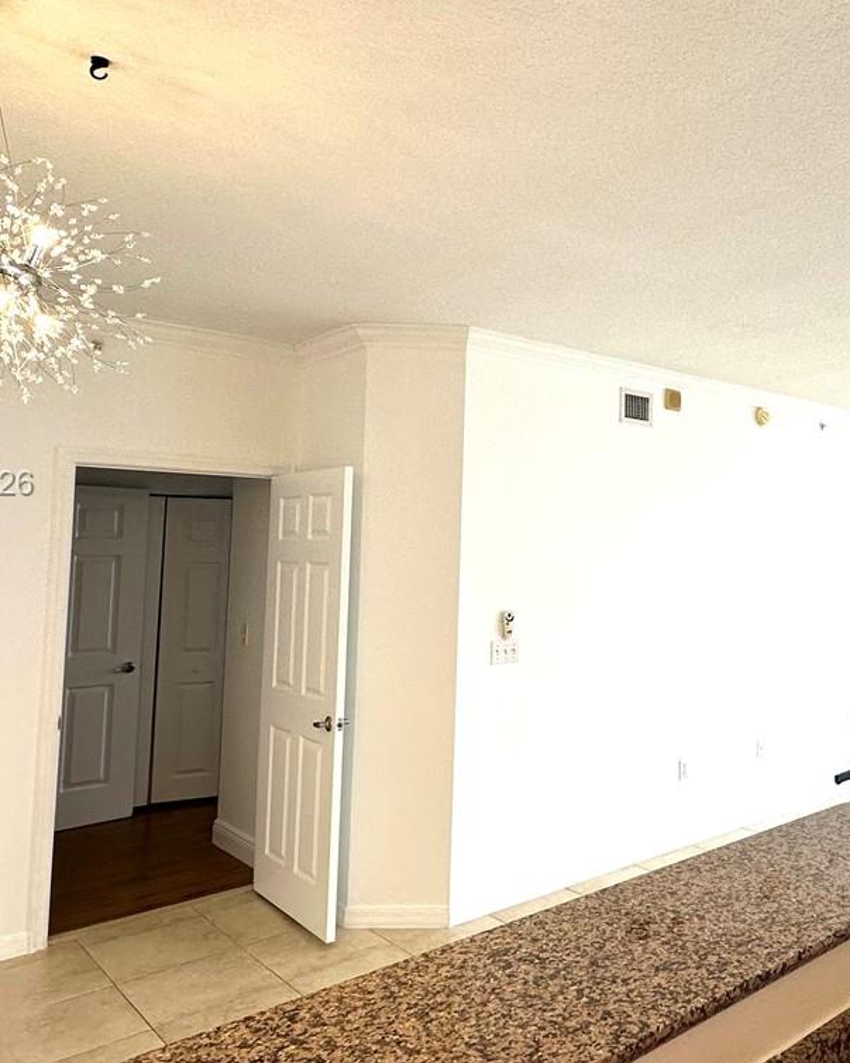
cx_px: 722
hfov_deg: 46.4
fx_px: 912
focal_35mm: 29
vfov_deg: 60.4
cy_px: 485
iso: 40
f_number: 2.2
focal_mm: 2.22
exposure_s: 1/169
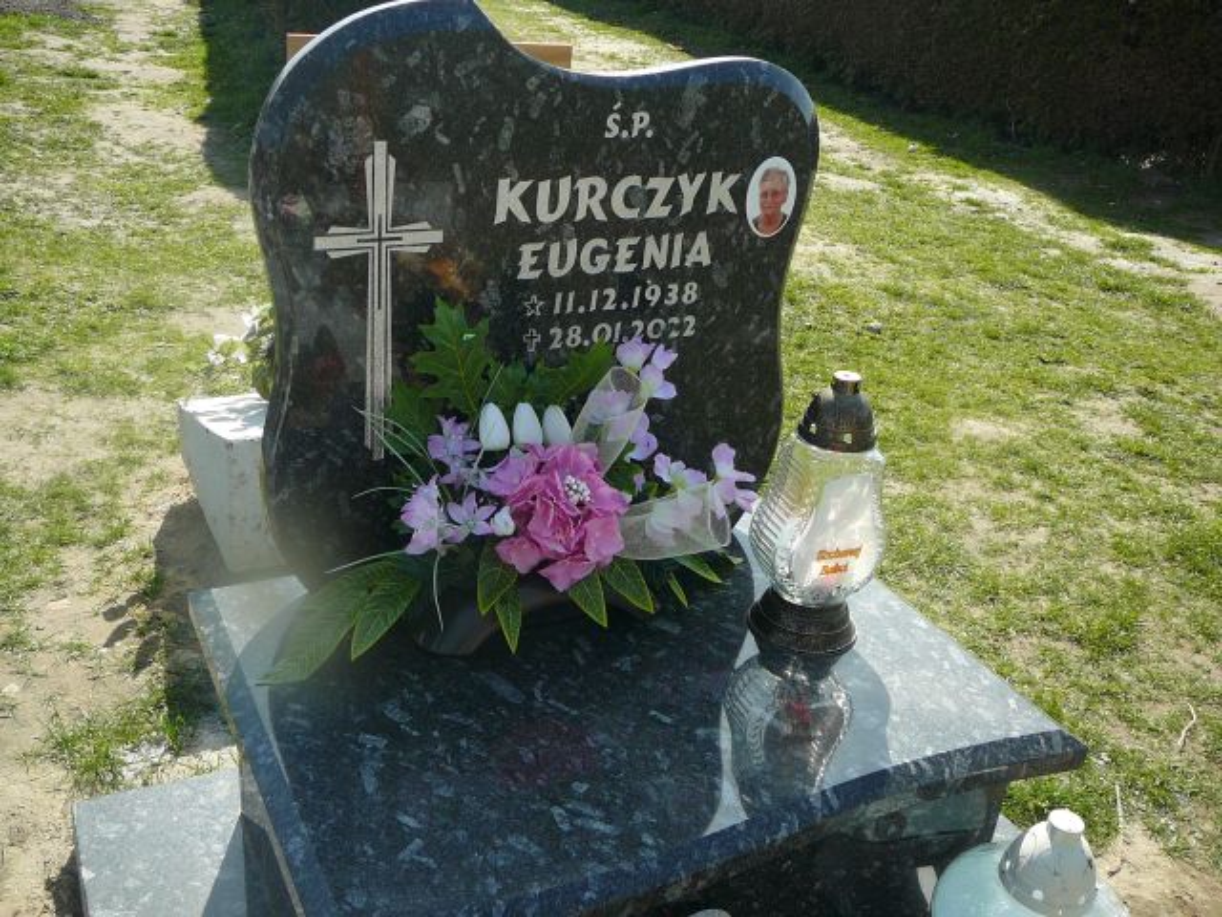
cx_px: 611
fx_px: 1236
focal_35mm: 35
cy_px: 458
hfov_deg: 52.6
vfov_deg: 40.7
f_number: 2.8
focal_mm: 5.2
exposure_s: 1/640
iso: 80
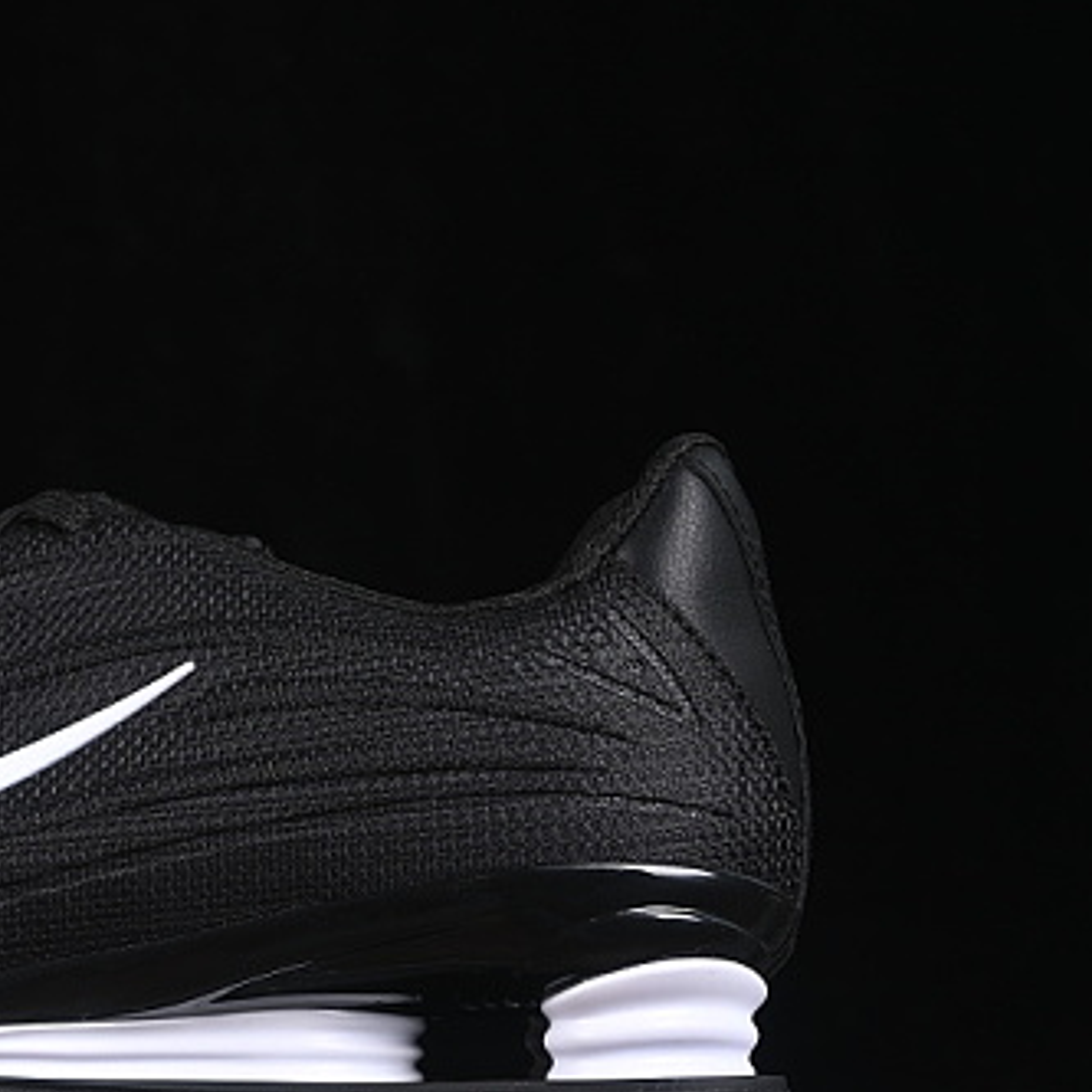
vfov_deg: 11.4
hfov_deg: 11.3
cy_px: 595
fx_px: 5461
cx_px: -66
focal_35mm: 153
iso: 160
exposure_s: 1/60
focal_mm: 50
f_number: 6.3
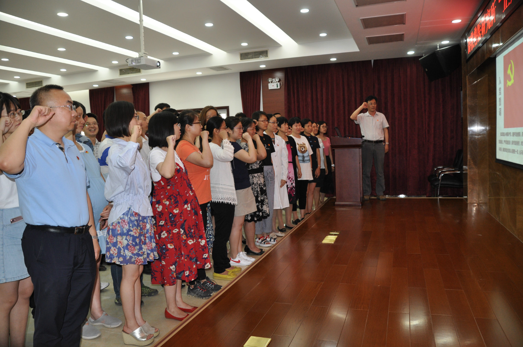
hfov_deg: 67.4
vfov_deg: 47.8
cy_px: 174
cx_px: 262
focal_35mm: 27
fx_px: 392
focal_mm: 18
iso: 500
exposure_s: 1/60
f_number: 3.5
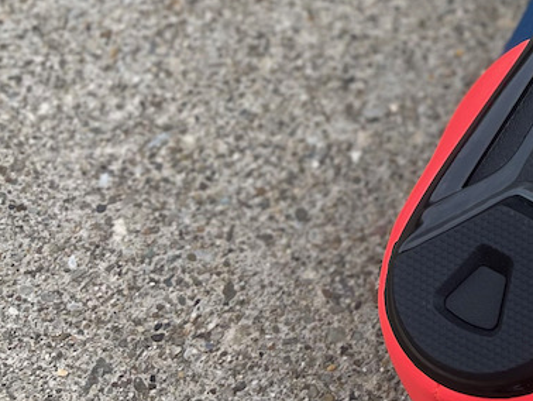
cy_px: -117
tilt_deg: -58.0
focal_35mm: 88
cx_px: 852
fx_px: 1356
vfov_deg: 16.0
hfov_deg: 18.9
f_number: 1.6
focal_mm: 5.1
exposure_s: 1/126
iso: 32
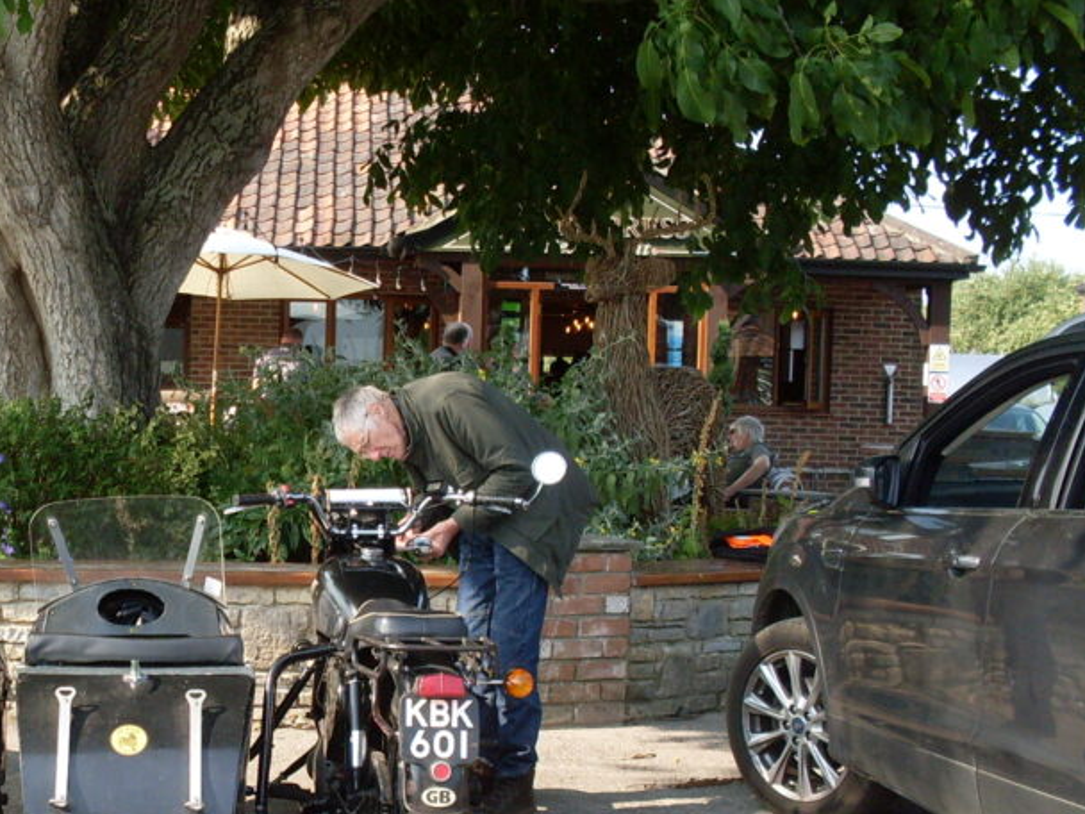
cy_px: 586
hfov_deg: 29.7
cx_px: 244
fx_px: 2006
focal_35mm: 64
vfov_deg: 22.8
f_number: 2.8
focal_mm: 6.3
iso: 80
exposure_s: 1/350
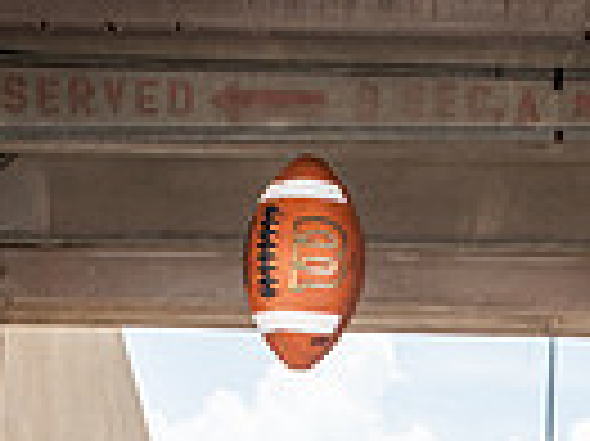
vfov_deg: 11.9
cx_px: 446
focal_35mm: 106
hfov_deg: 18.4
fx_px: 1805
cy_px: 976
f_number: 7.1
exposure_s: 1/400
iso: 160
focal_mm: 32
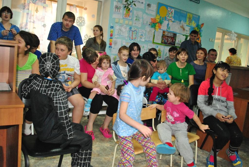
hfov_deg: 57.2
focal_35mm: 33
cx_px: 124
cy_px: 84
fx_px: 228
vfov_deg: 40.1
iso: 800
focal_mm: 22
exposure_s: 1/50
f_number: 3.8
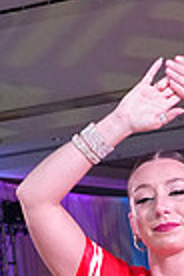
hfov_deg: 5.9
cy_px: 458
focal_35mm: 231
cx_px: 243
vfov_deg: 8.6
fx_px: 1771
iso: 2500
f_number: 5.6
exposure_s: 1/320
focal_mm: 37
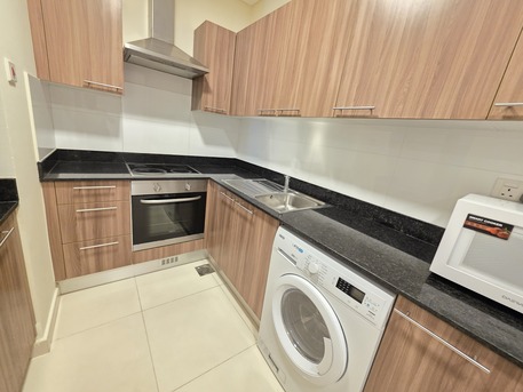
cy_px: 196
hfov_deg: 106.2
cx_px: 262
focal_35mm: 13
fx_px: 196
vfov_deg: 89.9
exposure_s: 1/50
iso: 640
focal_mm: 2.2
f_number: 1.9
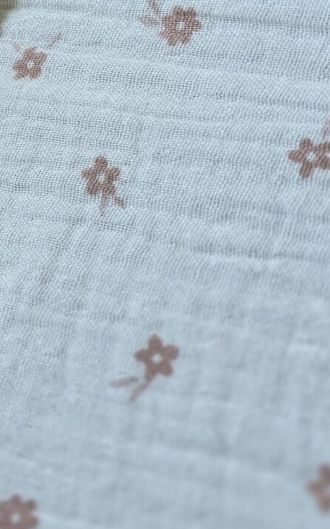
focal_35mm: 88
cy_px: 68
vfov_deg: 23.0
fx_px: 1267
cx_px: -25
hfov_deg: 14.5
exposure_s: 1/100
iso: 125
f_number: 1.7
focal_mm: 6.3
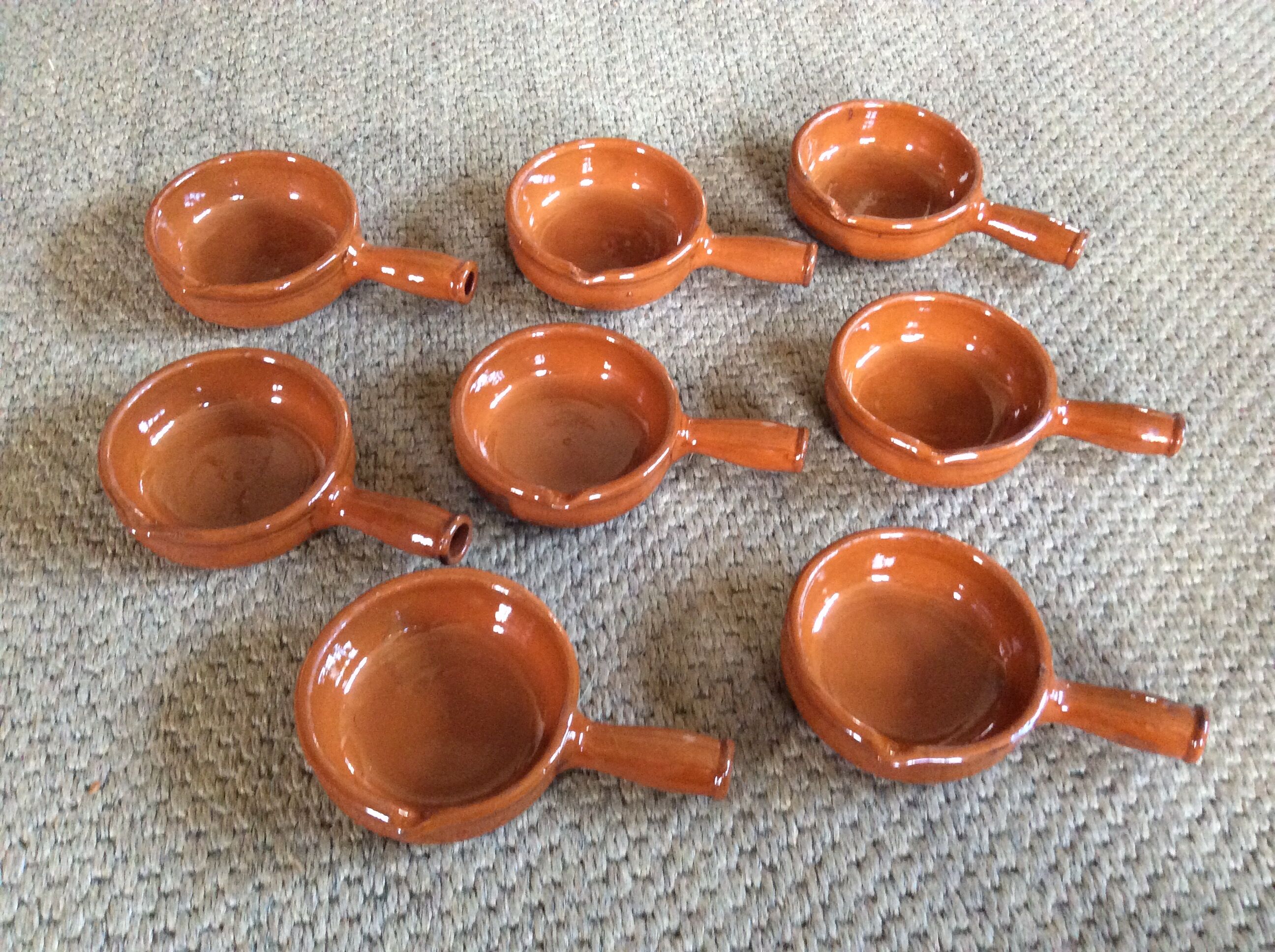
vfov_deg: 44.1
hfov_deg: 56.9
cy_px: 476
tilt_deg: -54.9
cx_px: 638
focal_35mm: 32
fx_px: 1177
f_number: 2.4
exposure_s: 1/17
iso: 250
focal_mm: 3.3
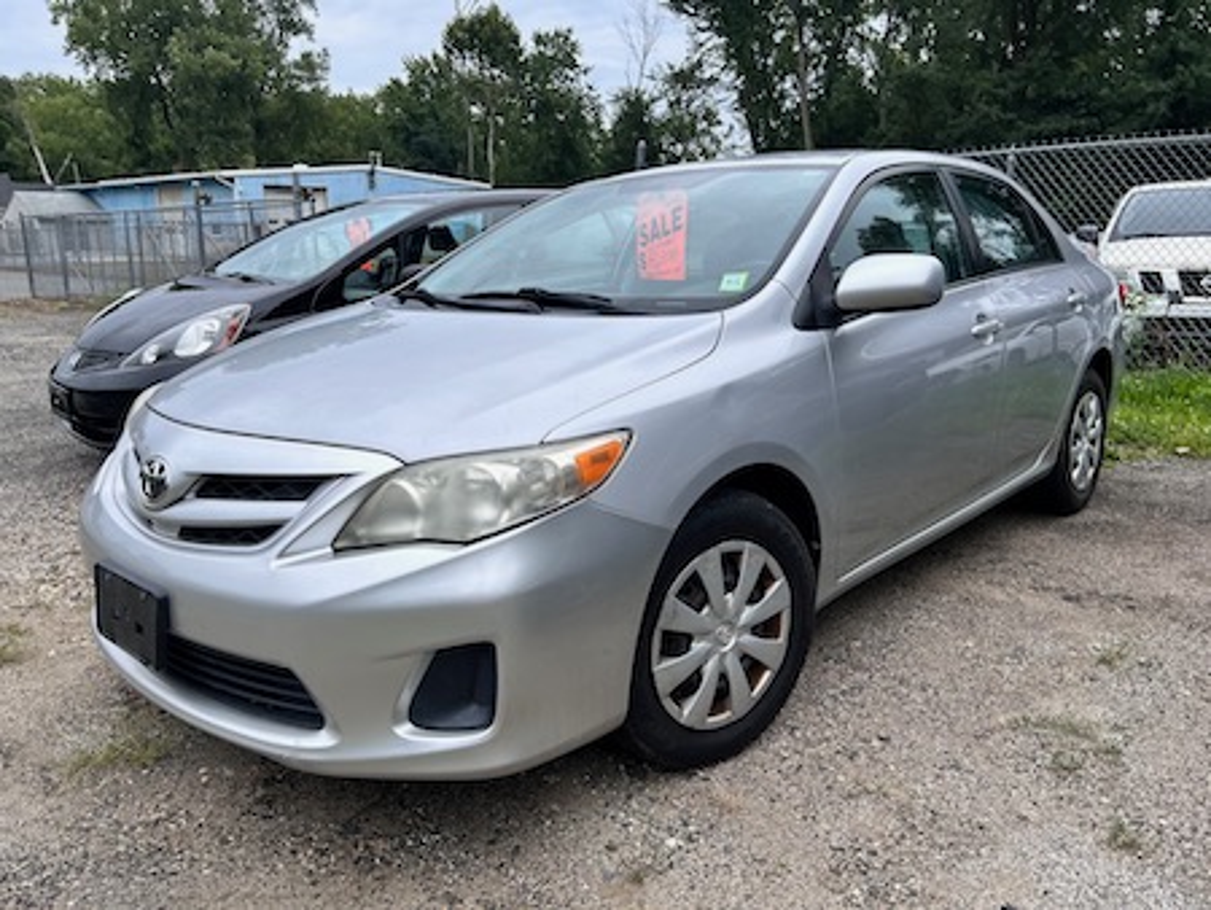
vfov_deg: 53.1
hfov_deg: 67.3
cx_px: 606
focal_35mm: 26
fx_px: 910
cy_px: 455
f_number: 1.5
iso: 50
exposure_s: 1/1395
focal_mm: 5.7
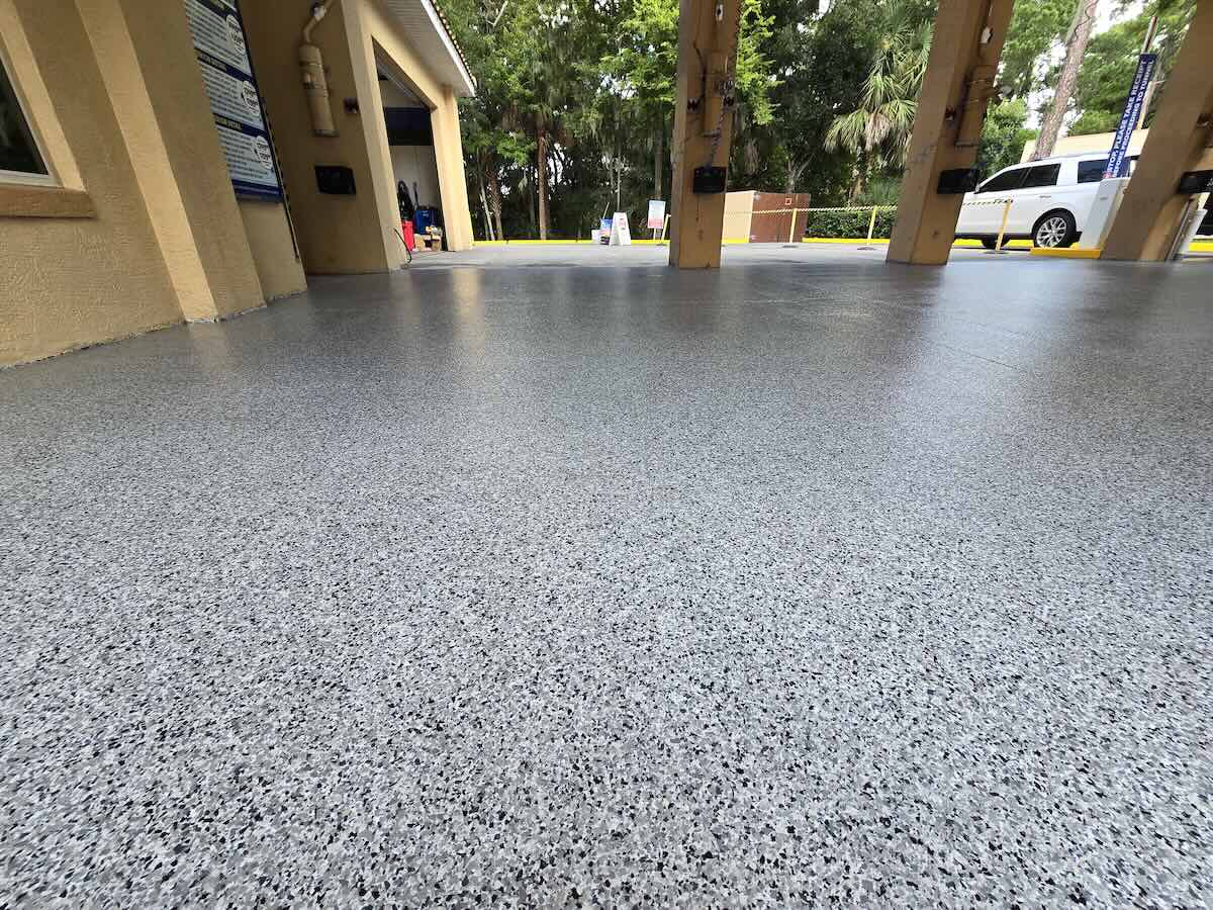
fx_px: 456
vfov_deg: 89.9
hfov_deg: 106.2
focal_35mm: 13
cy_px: 455
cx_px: 606
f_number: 2.2
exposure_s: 1/162
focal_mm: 2.2
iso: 50
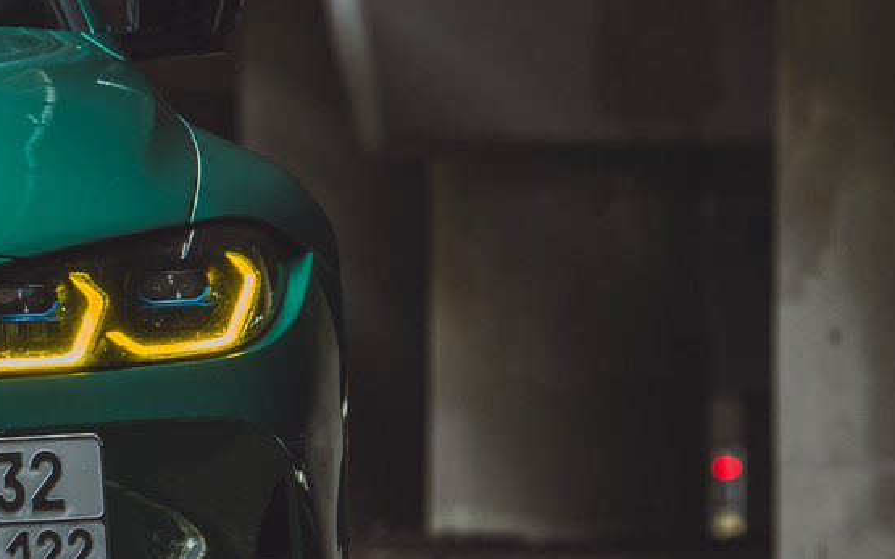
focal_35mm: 486
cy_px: 468
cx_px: -501
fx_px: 11856
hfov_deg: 4.3
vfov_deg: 2.7
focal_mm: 100
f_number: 4
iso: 400
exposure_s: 1/50
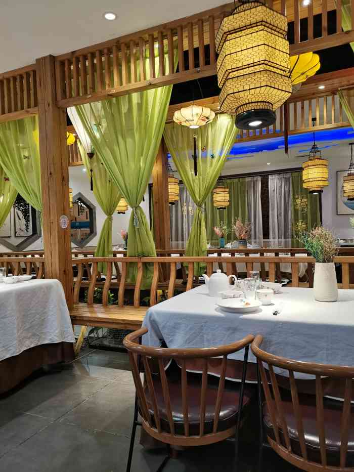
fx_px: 354
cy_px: 236
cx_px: 177
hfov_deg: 53.1
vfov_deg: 67.3
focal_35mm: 26
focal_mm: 5.58
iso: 250
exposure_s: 1/100
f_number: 1.8
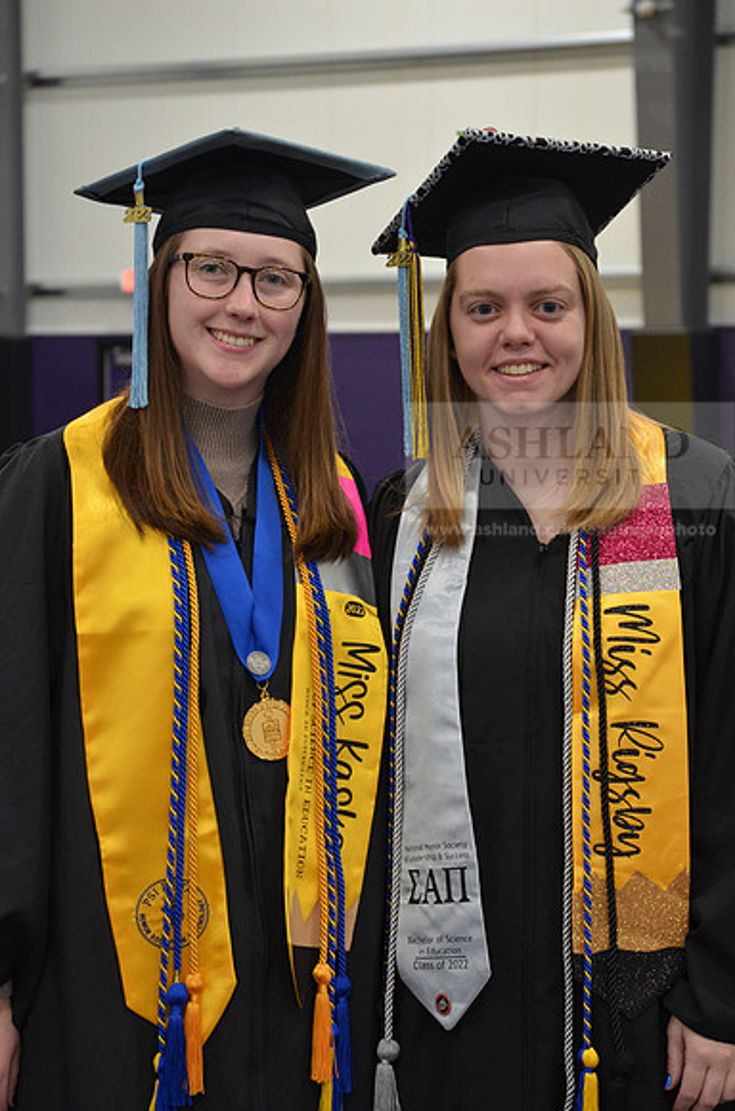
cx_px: 368
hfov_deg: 16.5
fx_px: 2539
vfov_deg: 24.7
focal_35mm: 82
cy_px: 556
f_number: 4.5
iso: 800
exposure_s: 1/40
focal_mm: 55
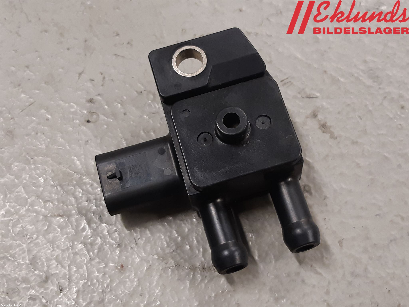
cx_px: 204
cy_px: 154
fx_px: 307
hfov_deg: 67.3
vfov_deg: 53.1
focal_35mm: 26
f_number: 1.7
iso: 125
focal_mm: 3.93
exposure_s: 1/50
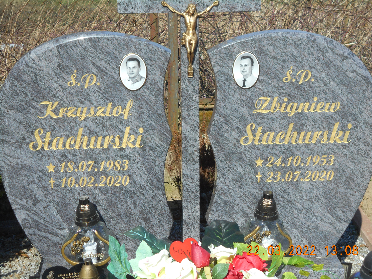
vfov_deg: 19.4
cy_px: 140
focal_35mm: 76
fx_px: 817
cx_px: 186
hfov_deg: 25.7
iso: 80
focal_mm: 13.5
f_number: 5.8
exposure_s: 1/320
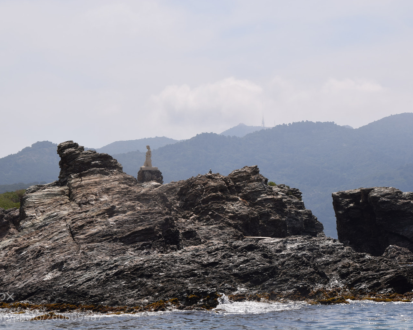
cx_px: 192
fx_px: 1503
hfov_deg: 15.6
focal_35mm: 123
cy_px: 171
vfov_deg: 12.5
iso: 100
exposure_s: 1/200
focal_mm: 70
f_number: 14
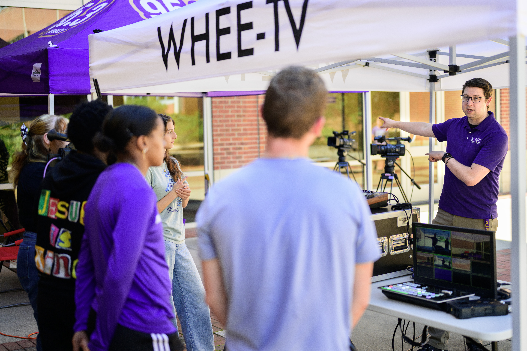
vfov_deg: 27.0
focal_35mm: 50
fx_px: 732
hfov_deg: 39.6
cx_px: 264
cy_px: 176
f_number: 1.8
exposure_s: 1/1250
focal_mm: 50
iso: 400
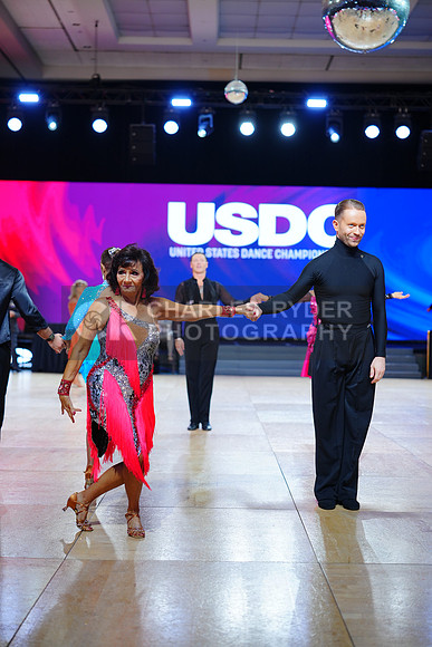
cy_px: 324
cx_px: 216
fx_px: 899
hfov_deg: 27.0
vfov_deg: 39.6
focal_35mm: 50
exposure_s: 1/400
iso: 320
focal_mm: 50
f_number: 2
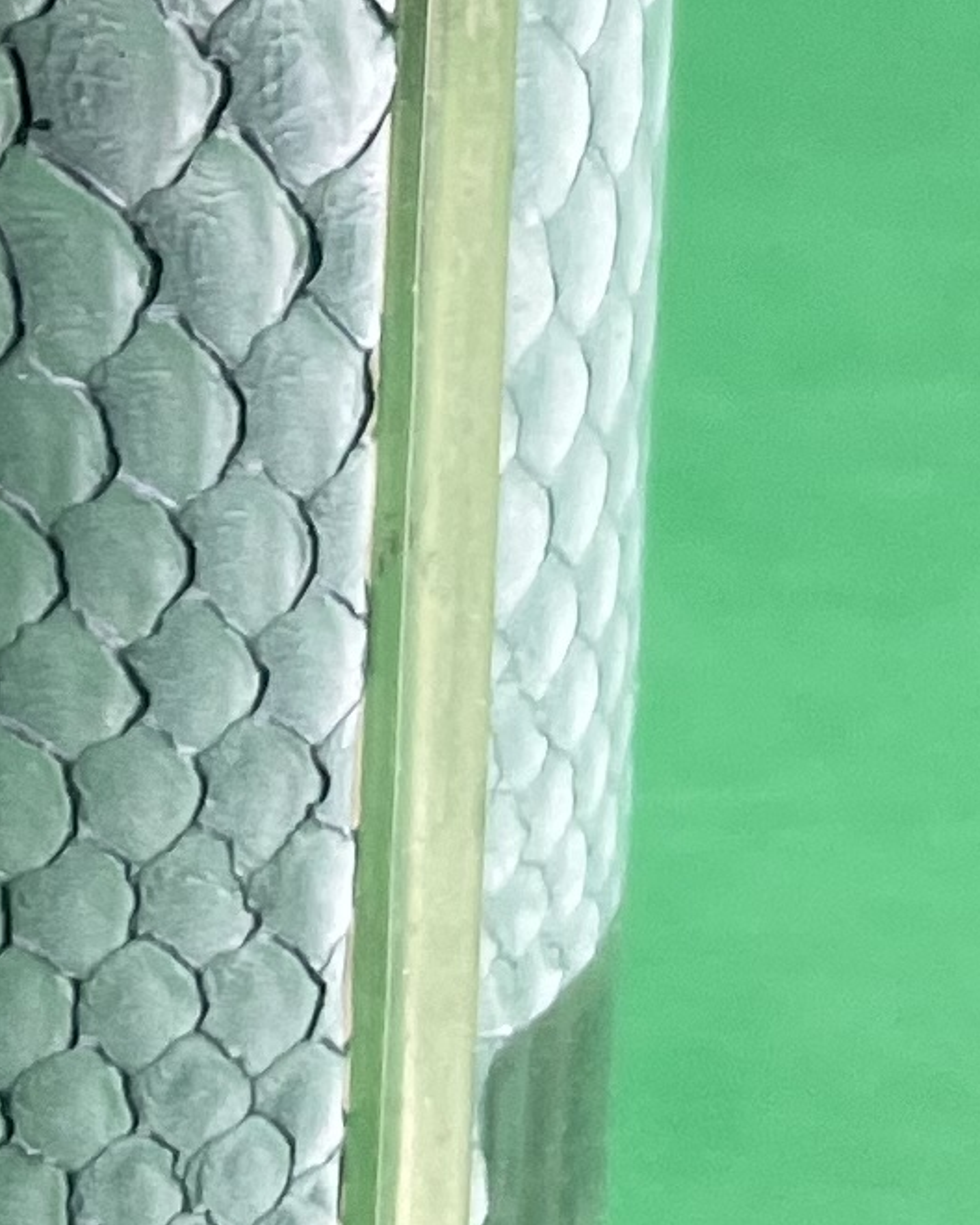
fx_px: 5620
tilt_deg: -10.0
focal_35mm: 155
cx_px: -733
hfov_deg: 9.5
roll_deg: -0.6
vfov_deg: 11.9
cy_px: -581
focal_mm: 4.2
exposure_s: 1/100
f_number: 1.6
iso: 125
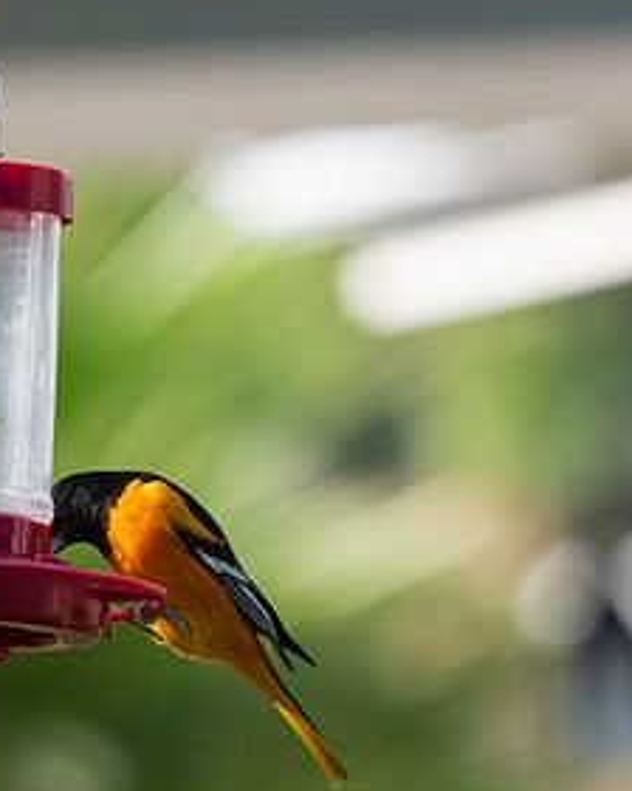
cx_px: -430
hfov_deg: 1.1
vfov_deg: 1.4
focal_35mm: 1367
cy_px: -86
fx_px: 31962
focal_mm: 290
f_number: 6.3
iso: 3200
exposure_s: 1/4000
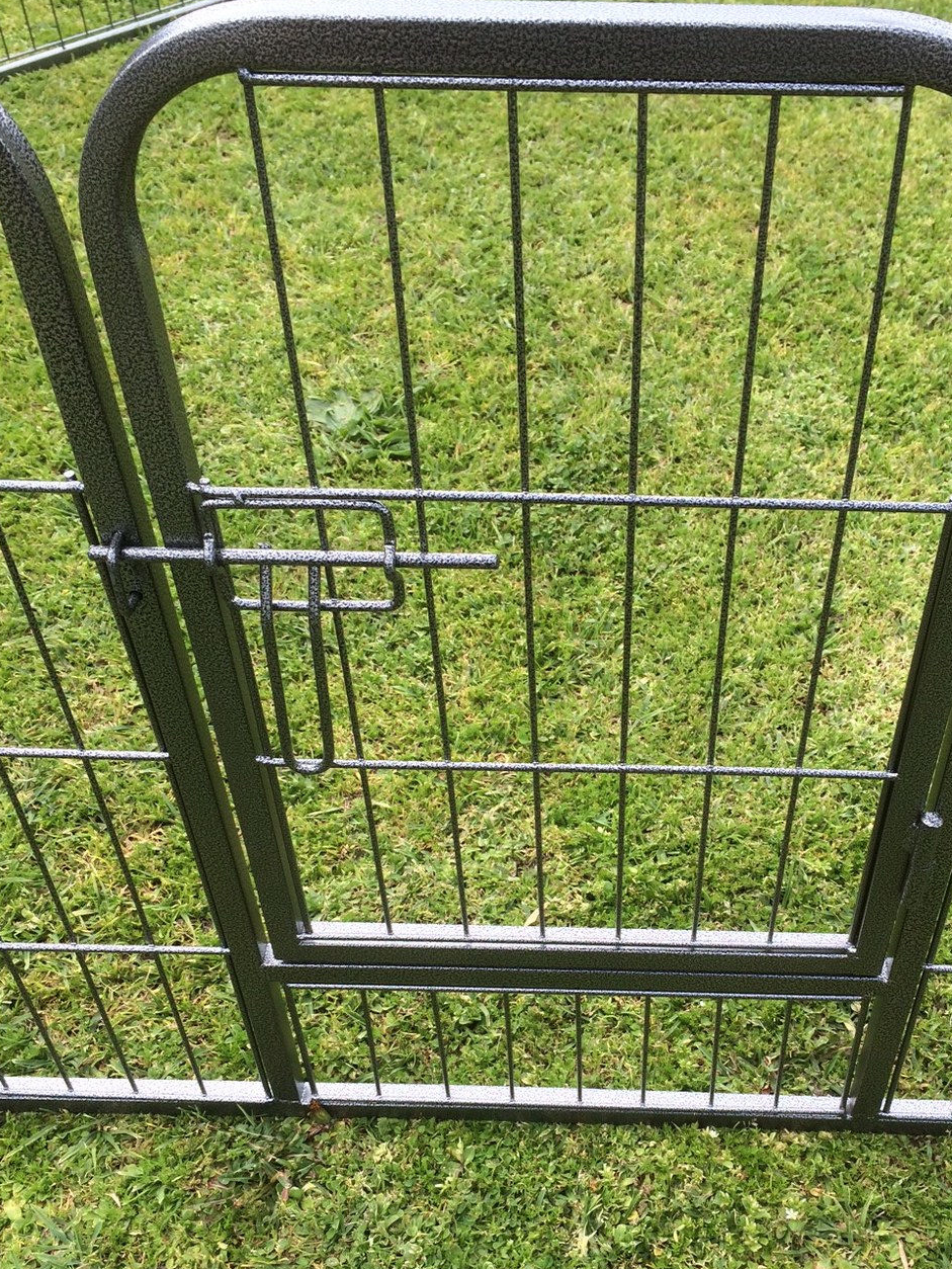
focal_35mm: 37
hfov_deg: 38.4
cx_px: 598
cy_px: 772
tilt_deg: -50.5
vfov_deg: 49.8
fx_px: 1356
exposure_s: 1/456
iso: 32
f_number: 2.2
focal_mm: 4.15
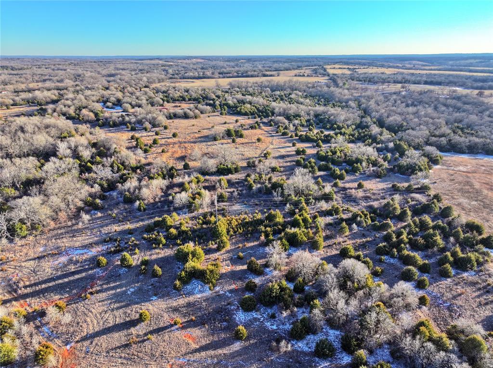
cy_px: 184
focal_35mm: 24
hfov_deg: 71.6
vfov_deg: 56.7
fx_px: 341
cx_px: 246
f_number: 3.5
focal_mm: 12.29
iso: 100
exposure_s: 1/160
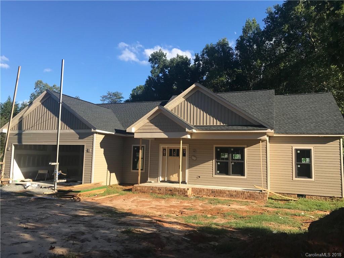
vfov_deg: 49.7
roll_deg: -1.0
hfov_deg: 63.4
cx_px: 172
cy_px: 129
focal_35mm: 28
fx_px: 278
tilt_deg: +6.2
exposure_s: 1/1312
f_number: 1.8
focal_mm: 3.99
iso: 20
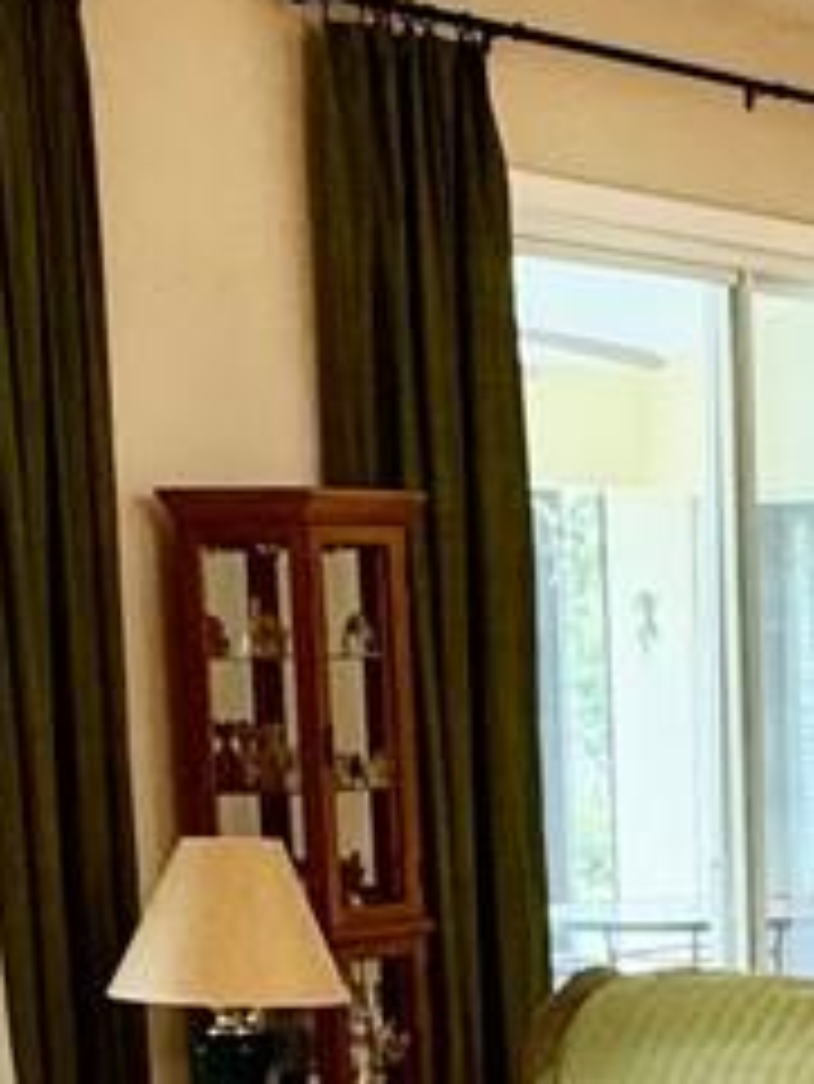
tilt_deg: -10.6
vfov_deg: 20.2
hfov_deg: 15.2
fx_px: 2913
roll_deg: +0.9
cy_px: 1156
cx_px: 1052
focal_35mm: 93
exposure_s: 1/60
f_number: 2.2
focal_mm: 2.22
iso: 320
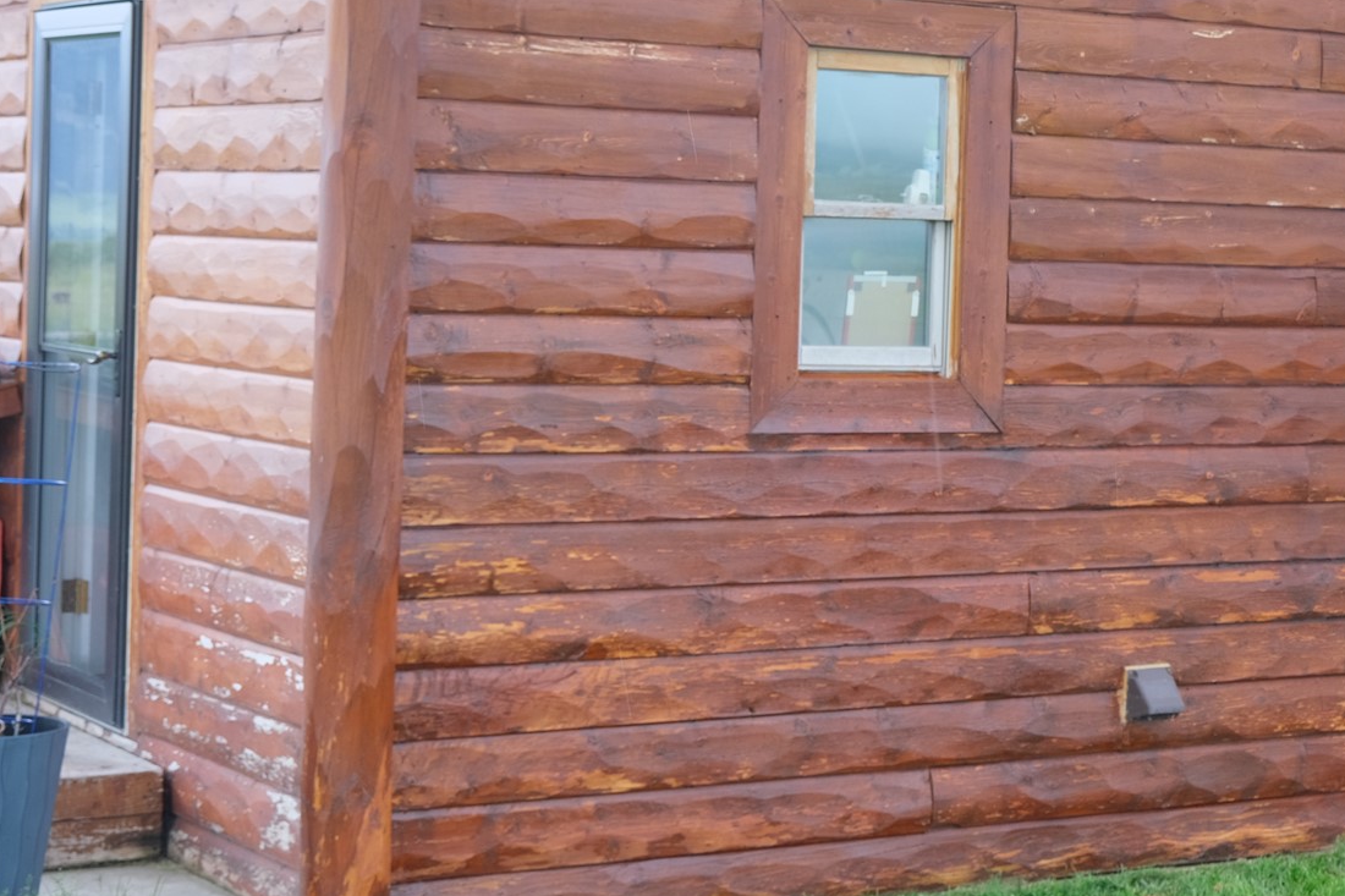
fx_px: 2876
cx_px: 1321
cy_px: 291
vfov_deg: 17.7
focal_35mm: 77
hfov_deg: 25.1
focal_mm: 26
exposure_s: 1/80
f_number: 5.6
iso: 320
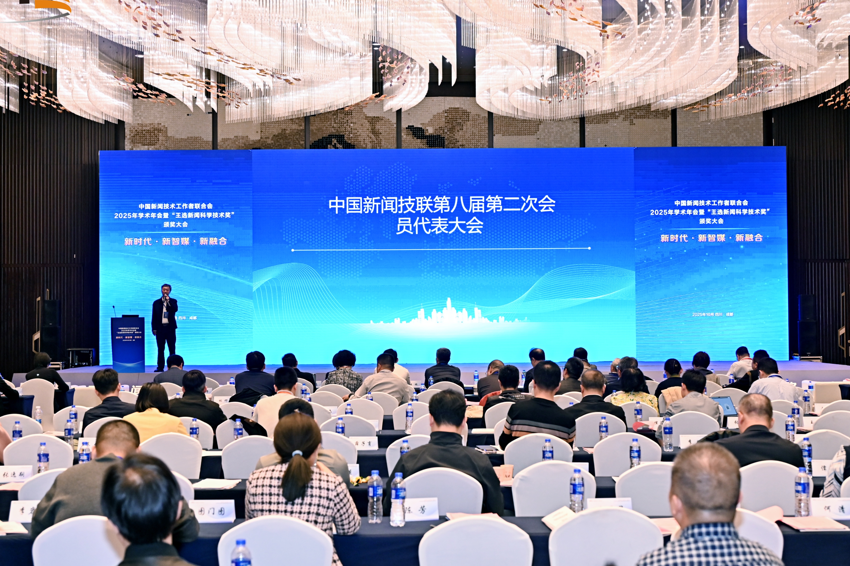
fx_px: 1203
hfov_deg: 38.9
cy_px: 280
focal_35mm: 51
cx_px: 444
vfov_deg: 26.4
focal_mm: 40
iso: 1250
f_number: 4
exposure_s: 1/160
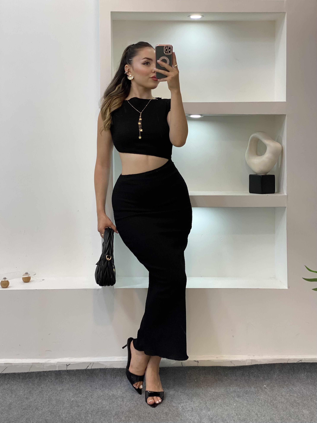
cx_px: 158
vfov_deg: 36.8
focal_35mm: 52
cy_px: 212
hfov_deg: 28.0
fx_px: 635
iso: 80
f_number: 2
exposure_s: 1/100
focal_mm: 6
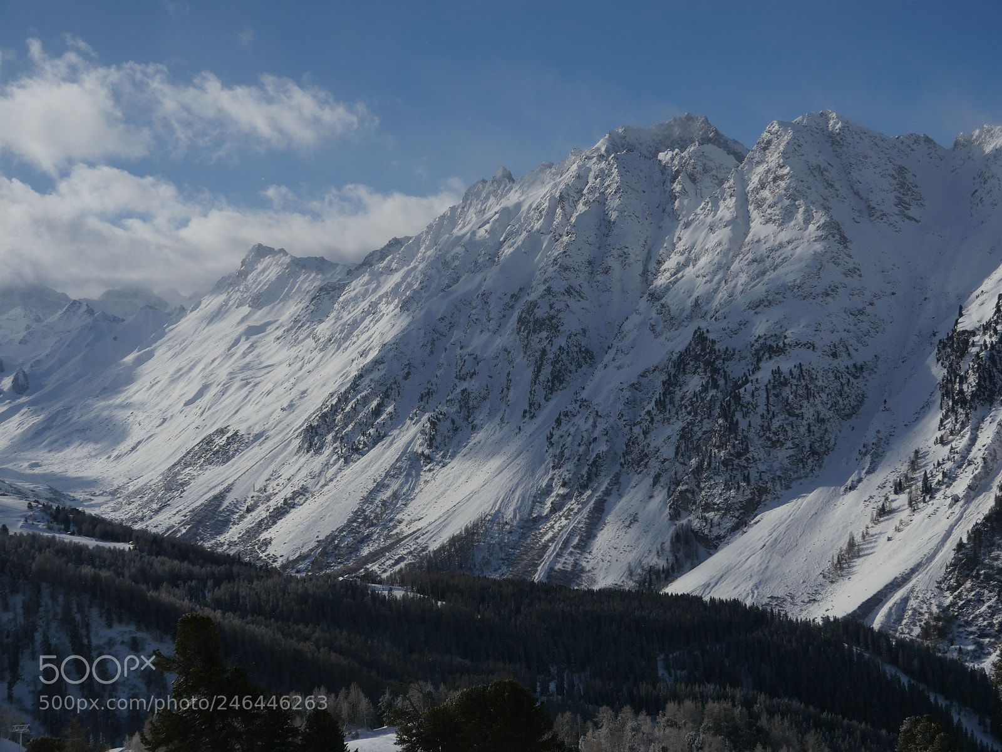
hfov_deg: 38.2
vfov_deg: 29.1
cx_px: 501
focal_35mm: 50
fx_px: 1447
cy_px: 376
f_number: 4.7
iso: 200
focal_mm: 25
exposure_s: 1/5000
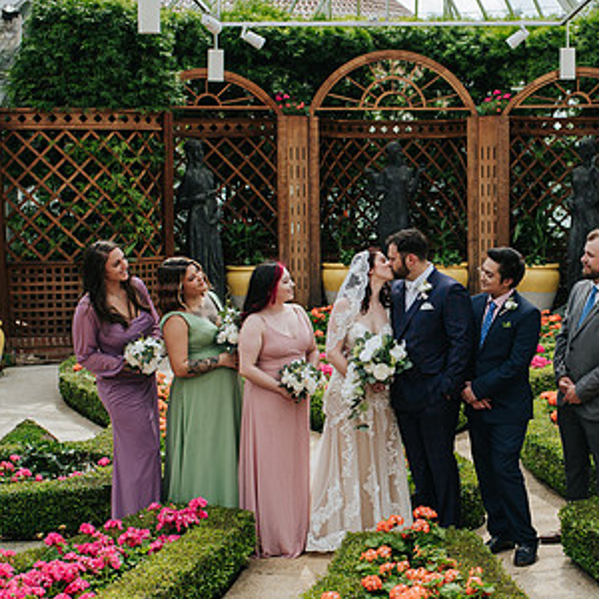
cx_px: 442
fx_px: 1410
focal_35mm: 72
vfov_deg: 23.9
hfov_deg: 23.8
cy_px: 375
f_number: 3.5
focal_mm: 35
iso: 400
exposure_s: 1/1250
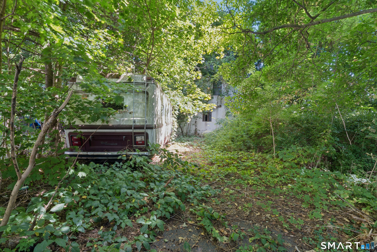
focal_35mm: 17
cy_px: 126
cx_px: 188
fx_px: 180
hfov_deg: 92.6
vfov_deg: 69.8
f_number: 22
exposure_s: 1.6
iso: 100
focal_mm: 17.2
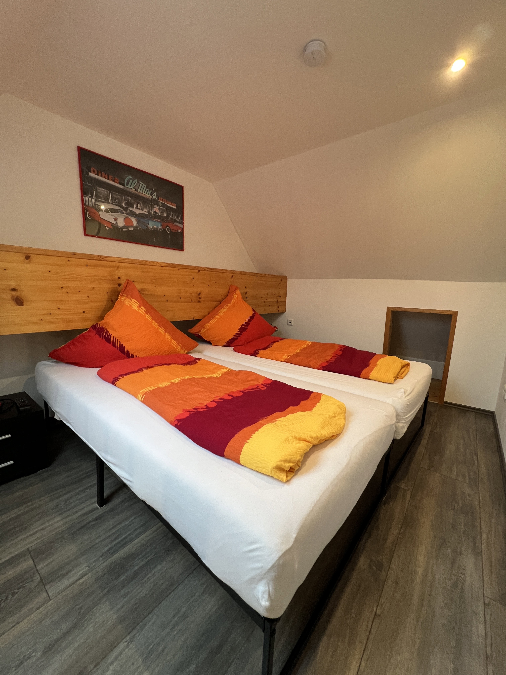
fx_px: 253
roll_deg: -1.6
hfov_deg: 89.9
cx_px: 253
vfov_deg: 106.2
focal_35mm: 13
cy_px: 338
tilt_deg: -9.5
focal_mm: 1.57
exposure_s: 1/50
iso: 250
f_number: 1.8
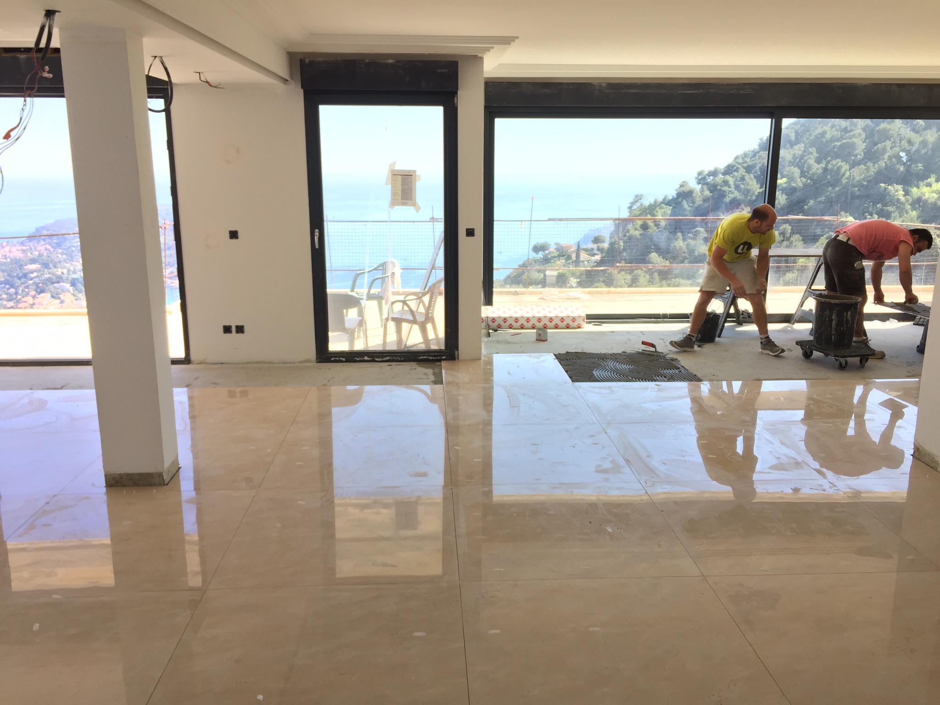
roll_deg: -0.8
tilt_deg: -12.8
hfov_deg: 61.7
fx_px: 787
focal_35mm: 29
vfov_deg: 48.2
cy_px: 352
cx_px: 470
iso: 32
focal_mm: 4.15
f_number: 2.2
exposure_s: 1/221
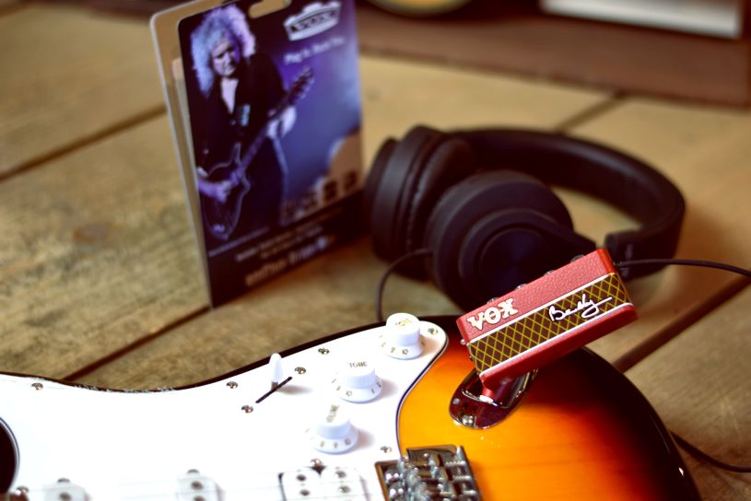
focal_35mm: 75
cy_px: 250
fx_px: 1565
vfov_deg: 18.2
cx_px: 376
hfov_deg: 27.0
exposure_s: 1/30
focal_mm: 50
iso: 100
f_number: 1.8
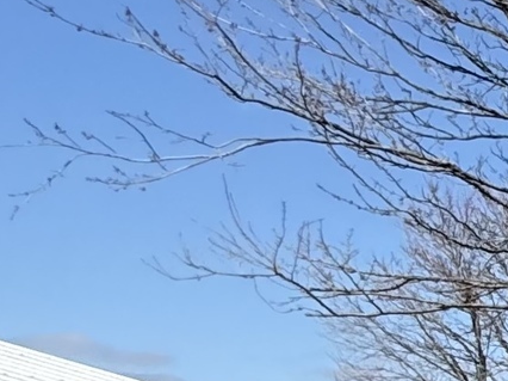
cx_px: 1411
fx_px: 1481
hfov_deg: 12.2
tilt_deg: -1.8
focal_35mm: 101
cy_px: 576
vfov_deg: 13.7
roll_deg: +1.0
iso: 50
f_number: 2.2
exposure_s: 1/2165
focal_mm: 2.22
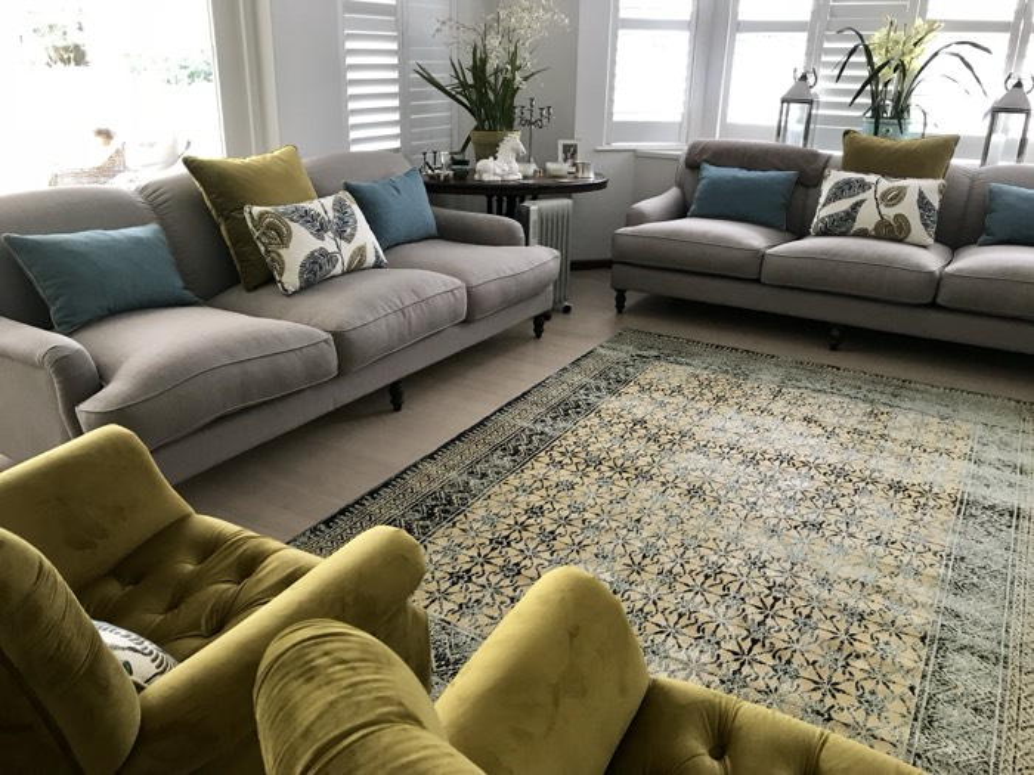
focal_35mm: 28
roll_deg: -0.2
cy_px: 388
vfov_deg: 49.7
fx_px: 836
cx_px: 517
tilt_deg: -20.9
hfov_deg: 63.4
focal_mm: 3.99
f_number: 1.8
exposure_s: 1/25
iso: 40
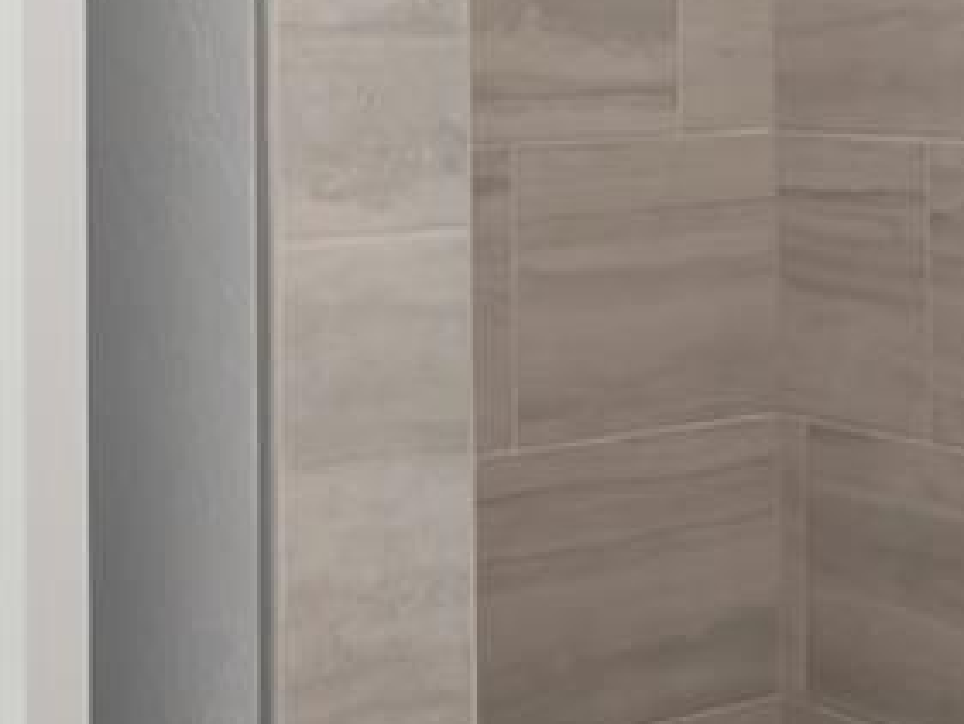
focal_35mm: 82
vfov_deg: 17.7
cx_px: 823
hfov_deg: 23.3
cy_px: 43
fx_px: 2285
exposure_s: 1/60
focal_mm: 10
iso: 100
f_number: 4.5
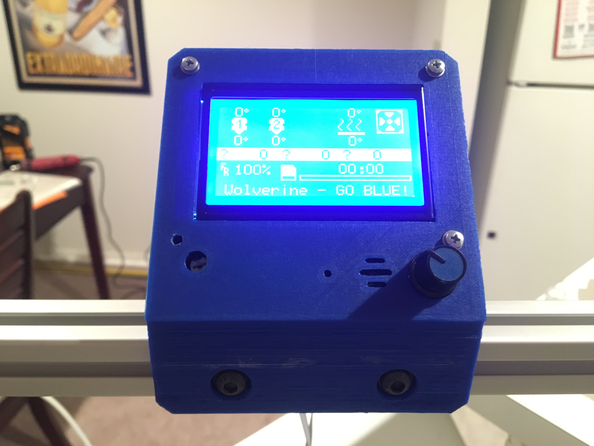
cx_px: 297
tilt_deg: -24.1
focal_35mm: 29
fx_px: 498
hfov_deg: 61.7
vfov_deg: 48.2
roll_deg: -0.1
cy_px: 223
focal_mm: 4.15
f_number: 2.2
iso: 400
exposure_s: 1/15
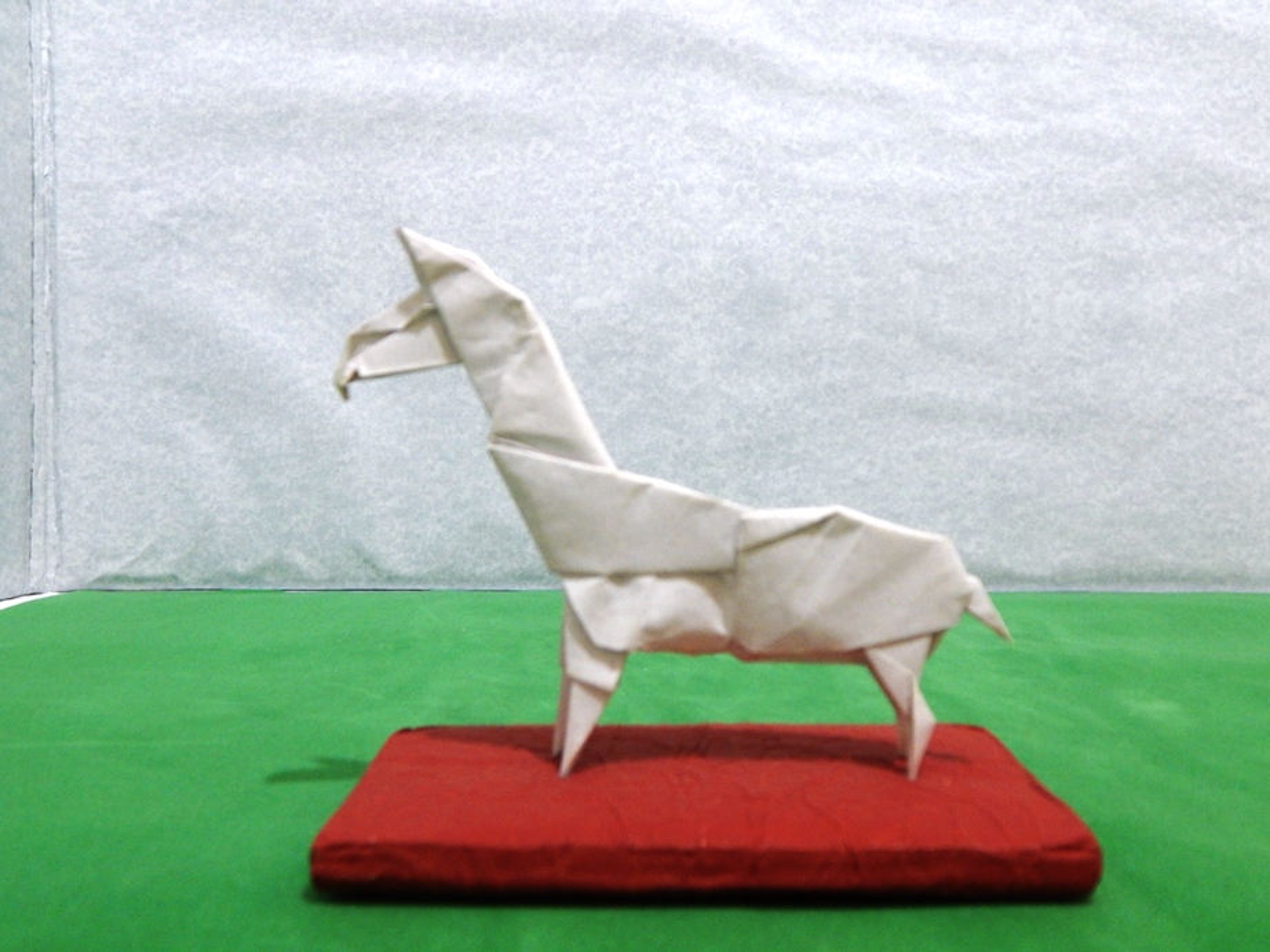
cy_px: 476
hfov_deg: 52.6
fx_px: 1284
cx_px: 635
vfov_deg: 40.7
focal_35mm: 35
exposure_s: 1/13
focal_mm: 6.1
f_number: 3.3
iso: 400
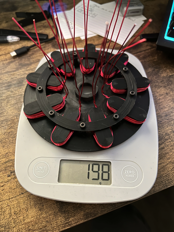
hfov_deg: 53.1
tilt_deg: -59.1
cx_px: 87
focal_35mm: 26
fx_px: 174
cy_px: 116
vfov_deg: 67.3
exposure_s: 1/9
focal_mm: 5.7
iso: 500
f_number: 1.5
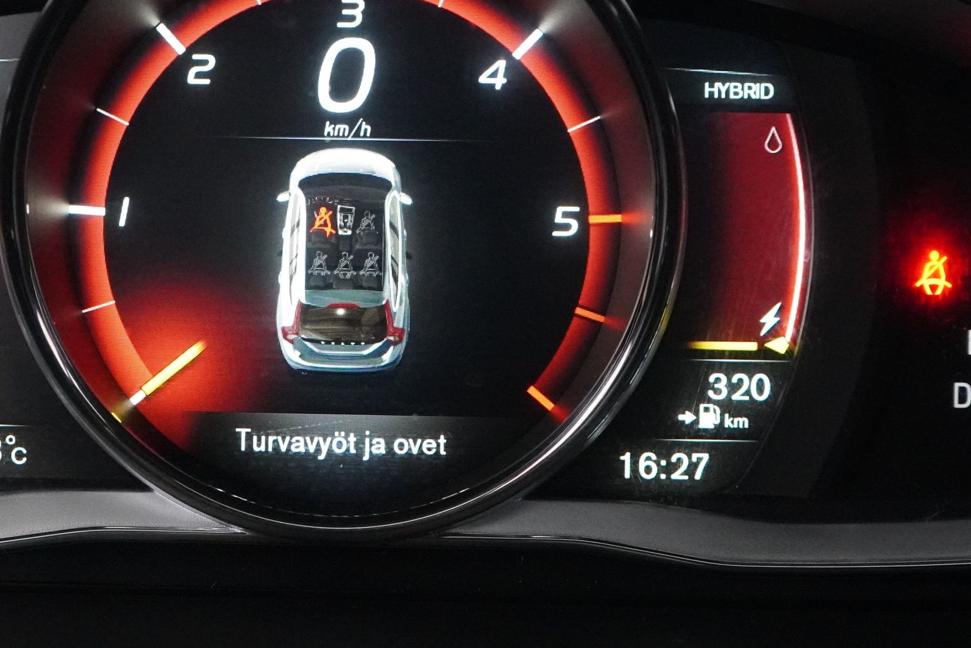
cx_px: 357
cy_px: 199
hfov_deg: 28.7
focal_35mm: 70
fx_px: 1888
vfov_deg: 19.4
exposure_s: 1/50
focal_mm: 28
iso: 6400
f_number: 3.5
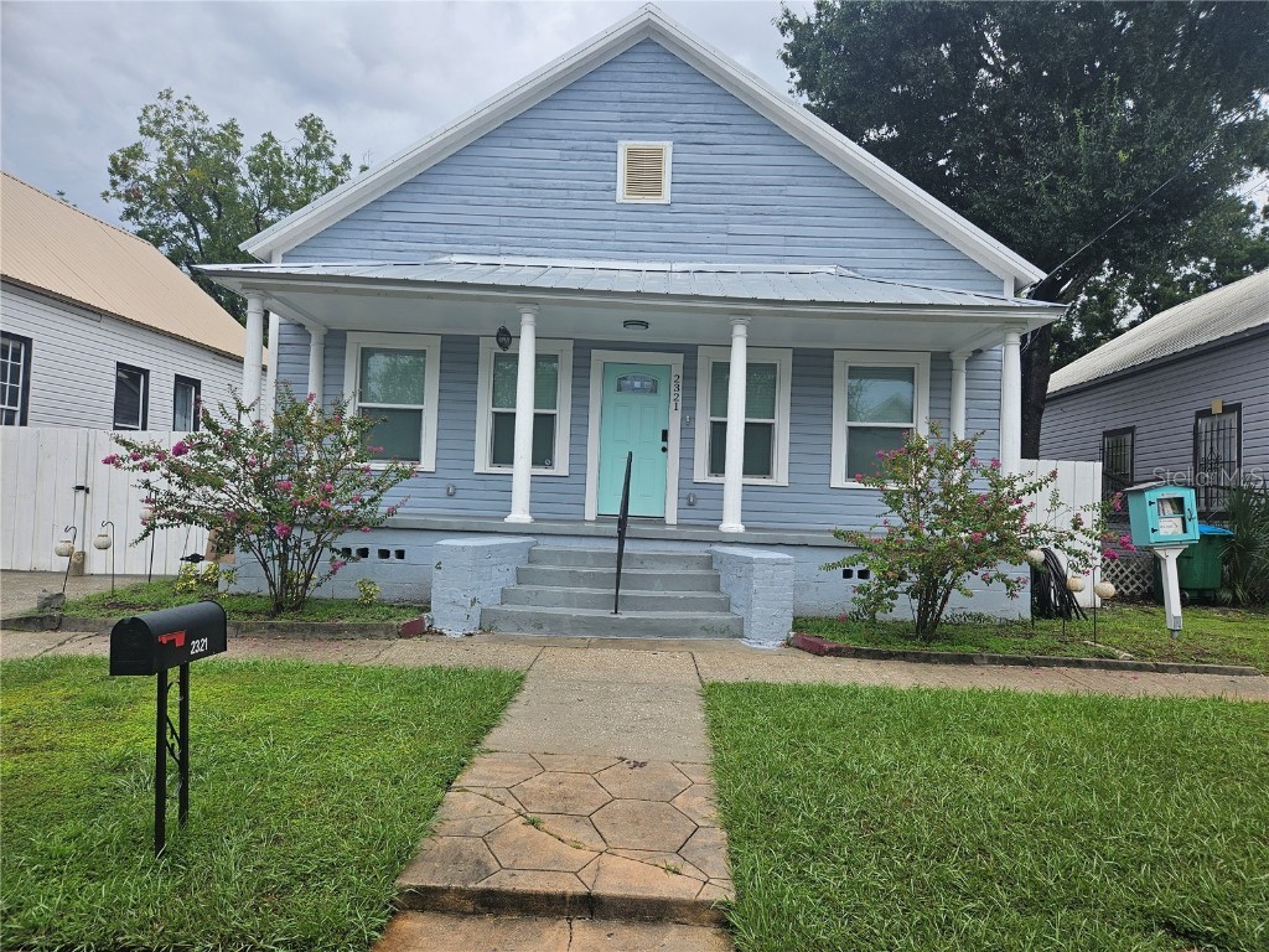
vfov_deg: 58.9
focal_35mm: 23
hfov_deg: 73.9
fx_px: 843
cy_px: 476
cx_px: 634
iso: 25
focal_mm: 5.4
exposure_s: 1/1238
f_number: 1.8
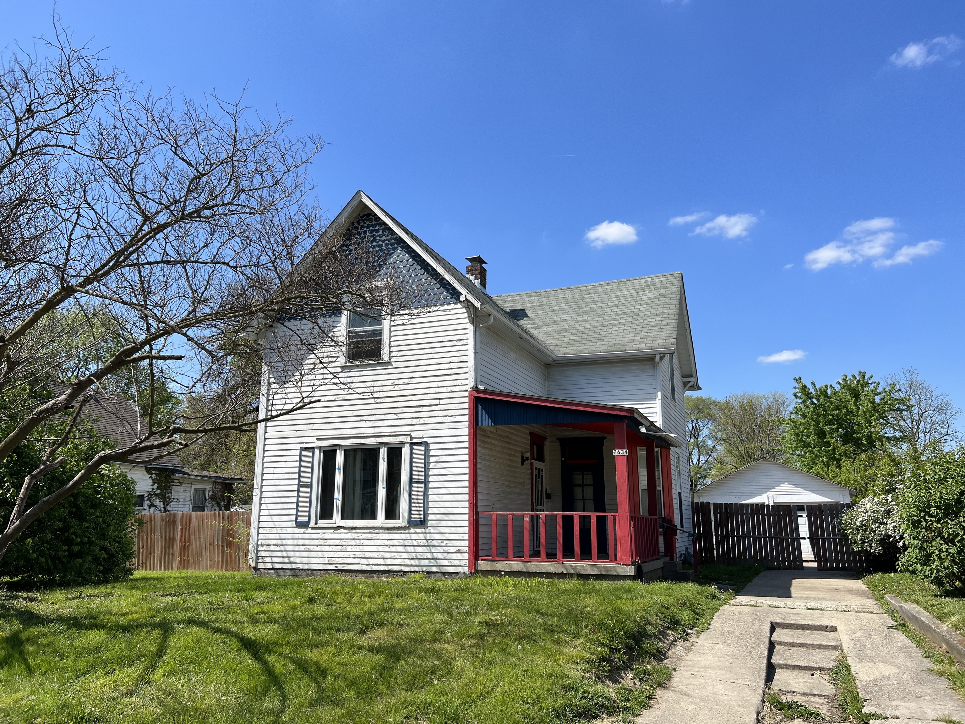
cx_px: 482
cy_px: 362
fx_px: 725
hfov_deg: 67.3
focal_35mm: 26
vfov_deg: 53.1
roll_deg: +0.3
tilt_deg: +12.2
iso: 50
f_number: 1.5
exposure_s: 1/3968
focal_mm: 5.7
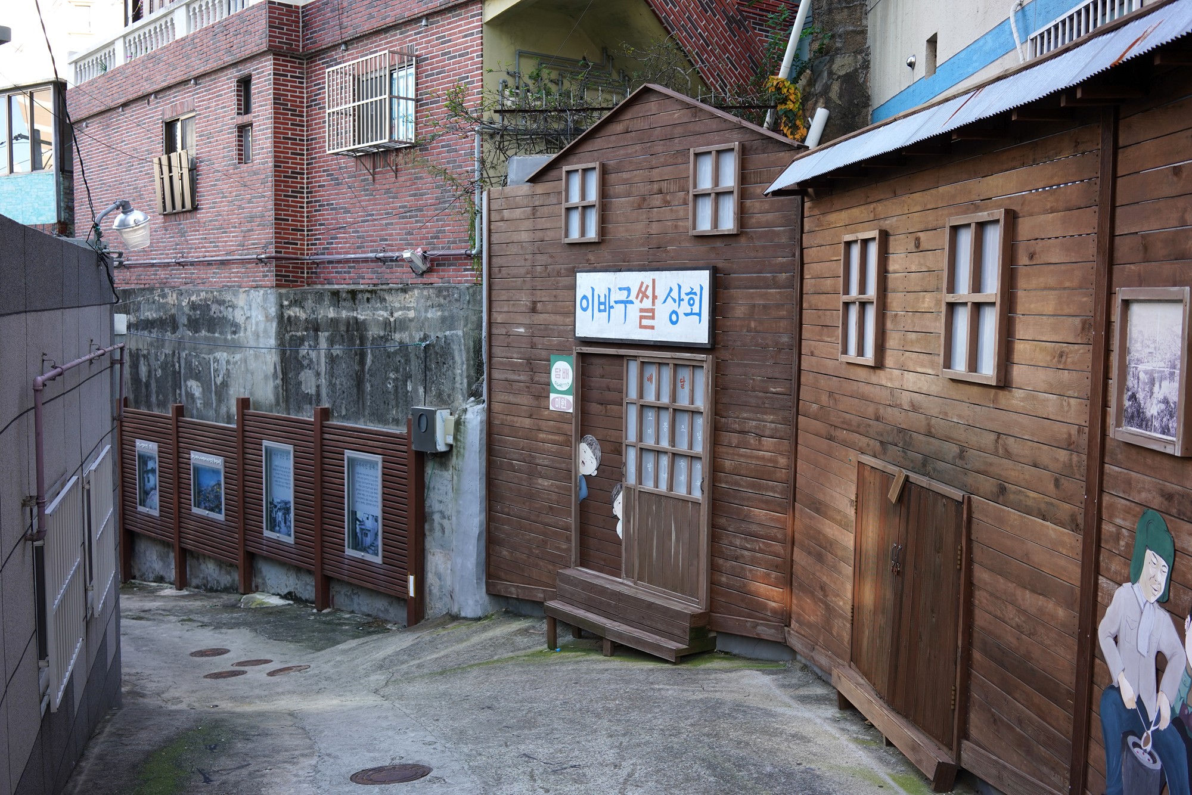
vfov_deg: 37.9
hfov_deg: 54.4
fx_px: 1159
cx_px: 596
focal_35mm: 35
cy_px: 398
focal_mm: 35
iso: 400
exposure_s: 1/125
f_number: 5.6
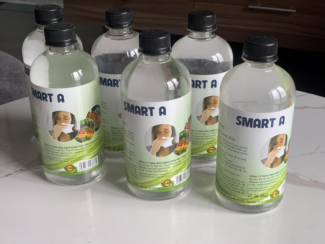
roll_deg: +0.7
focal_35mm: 52
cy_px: 122
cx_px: 162
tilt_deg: -26.7
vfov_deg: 28.0
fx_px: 488
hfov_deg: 36.8
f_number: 2.4
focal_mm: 6
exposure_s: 1/122
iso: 25
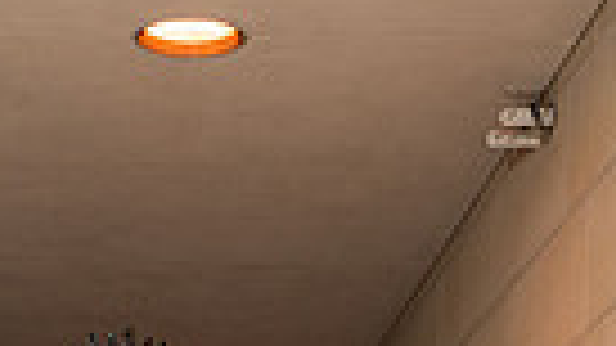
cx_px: 121
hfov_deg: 16.3
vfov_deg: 8.1
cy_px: 984
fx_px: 2139
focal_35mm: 131
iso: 500
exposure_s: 1/200
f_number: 5.6
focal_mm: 38
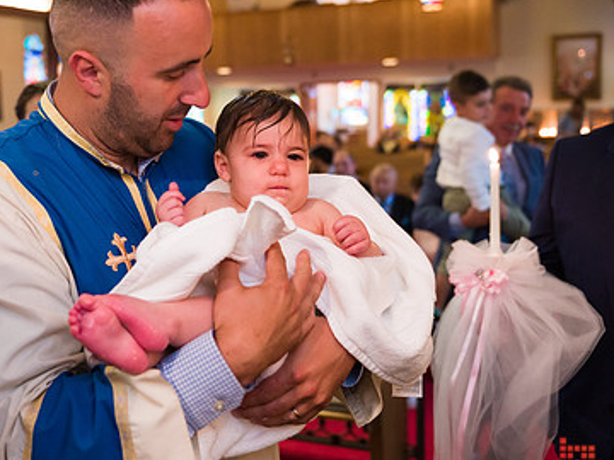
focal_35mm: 48
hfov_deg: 39.0
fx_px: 851
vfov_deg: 30.2
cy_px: 198
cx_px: 186
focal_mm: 31
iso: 3200
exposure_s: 1/200
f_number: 3.2
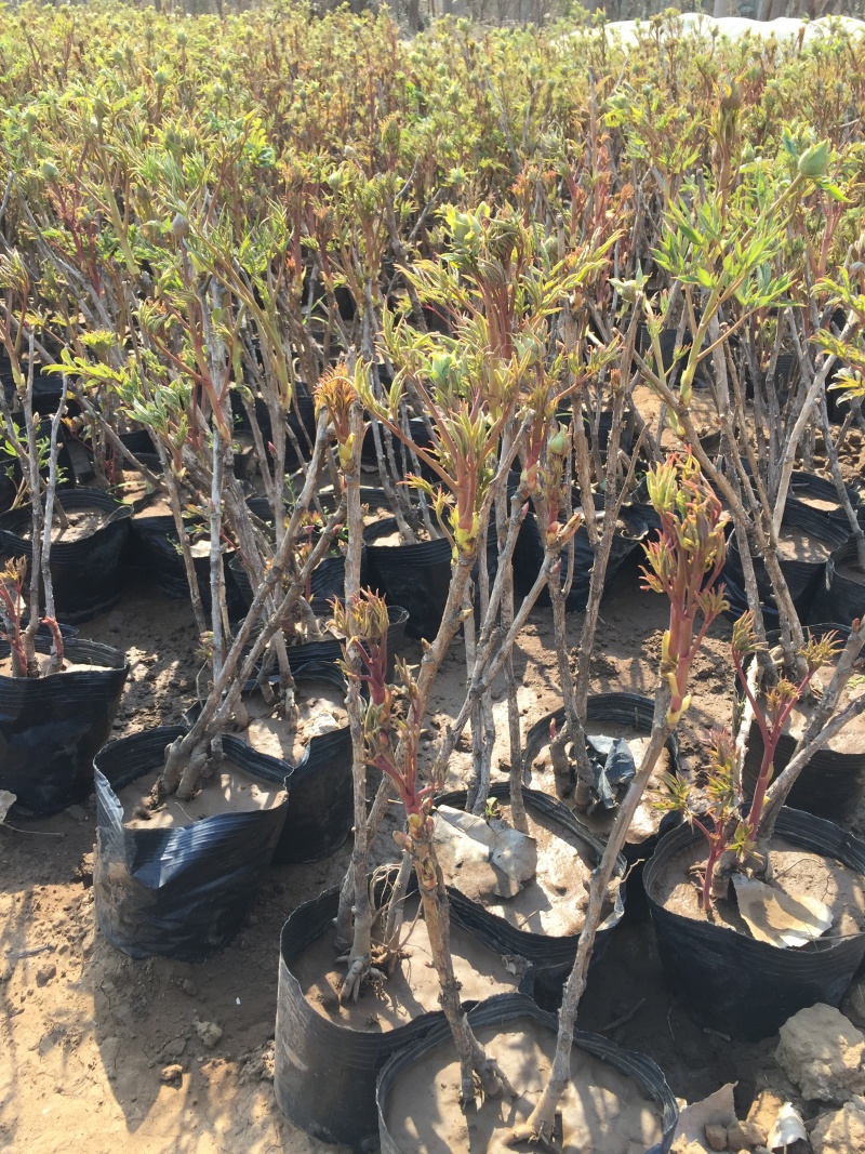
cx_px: 432
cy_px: 577
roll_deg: -0.9
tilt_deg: -28.5
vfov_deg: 61.7
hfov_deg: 48.2
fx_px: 966
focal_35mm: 29
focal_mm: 4.15
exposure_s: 1/542
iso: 32
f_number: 2.2
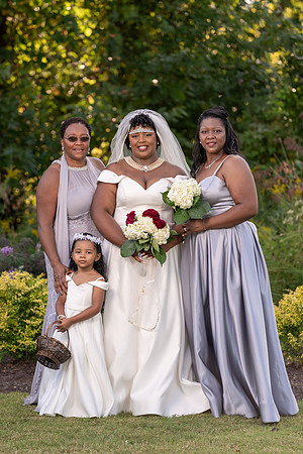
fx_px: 2500
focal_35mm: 198
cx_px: 152
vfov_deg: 10.4
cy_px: 227
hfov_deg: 6.9
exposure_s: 1/200
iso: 100
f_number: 4.5
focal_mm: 198
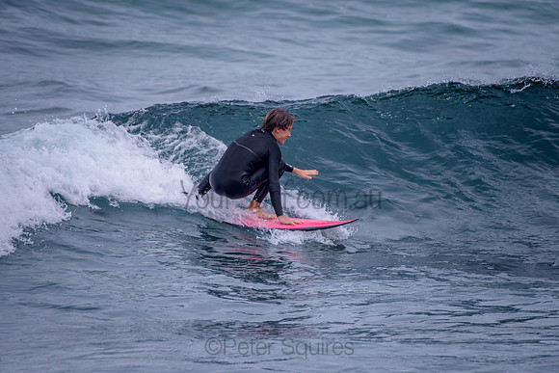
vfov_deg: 2.2
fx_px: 9521
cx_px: 278
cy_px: 200
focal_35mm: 613
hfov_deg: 3.4
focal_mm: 500
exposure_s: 1/2000
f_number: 5.6
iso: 160
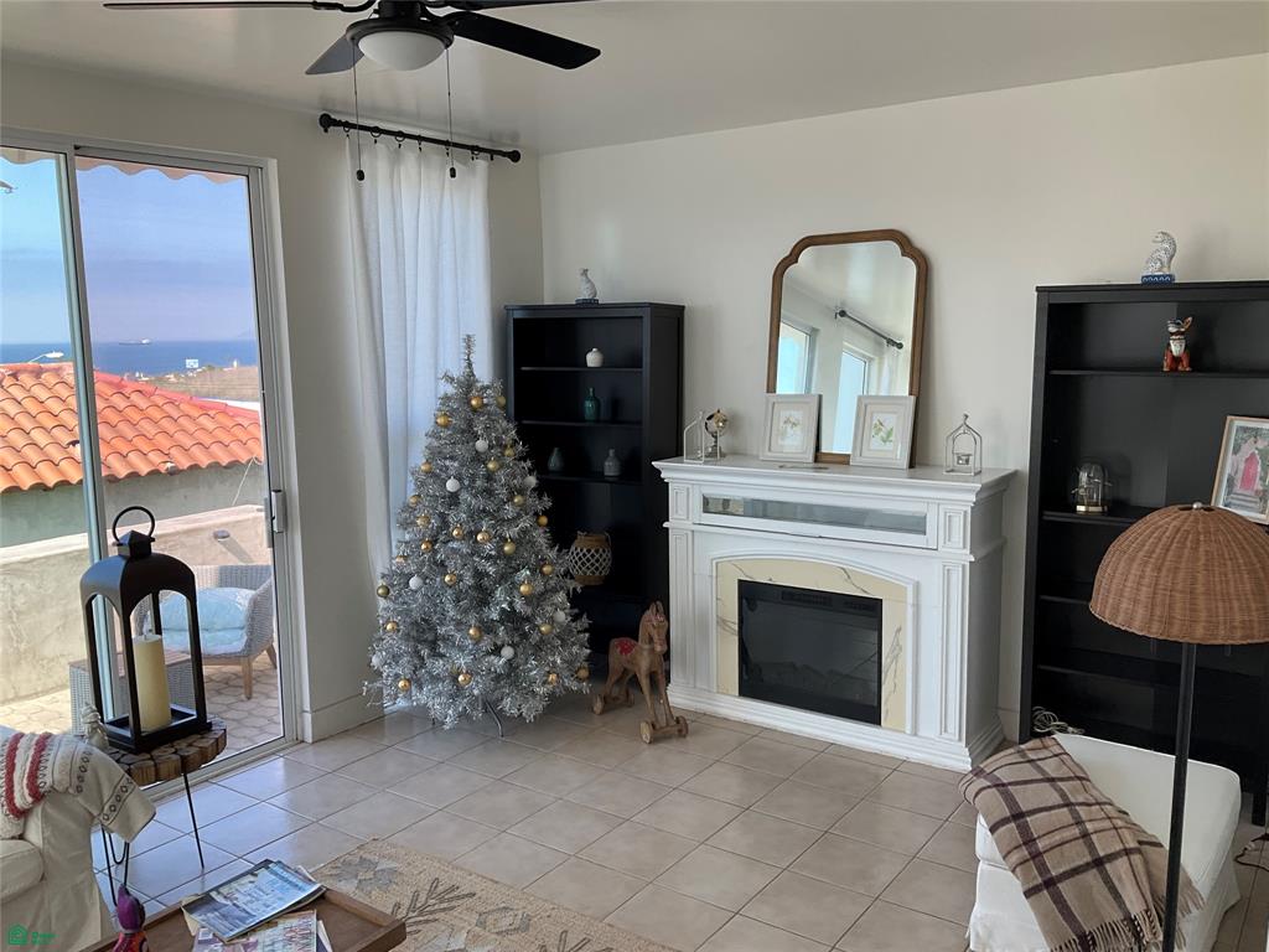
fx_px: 1063
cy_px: 476
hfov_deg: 61.7
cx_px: 634
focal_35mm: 29
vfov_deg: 48.2
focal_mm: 3
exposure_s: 1/250
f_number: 1.8
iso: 25
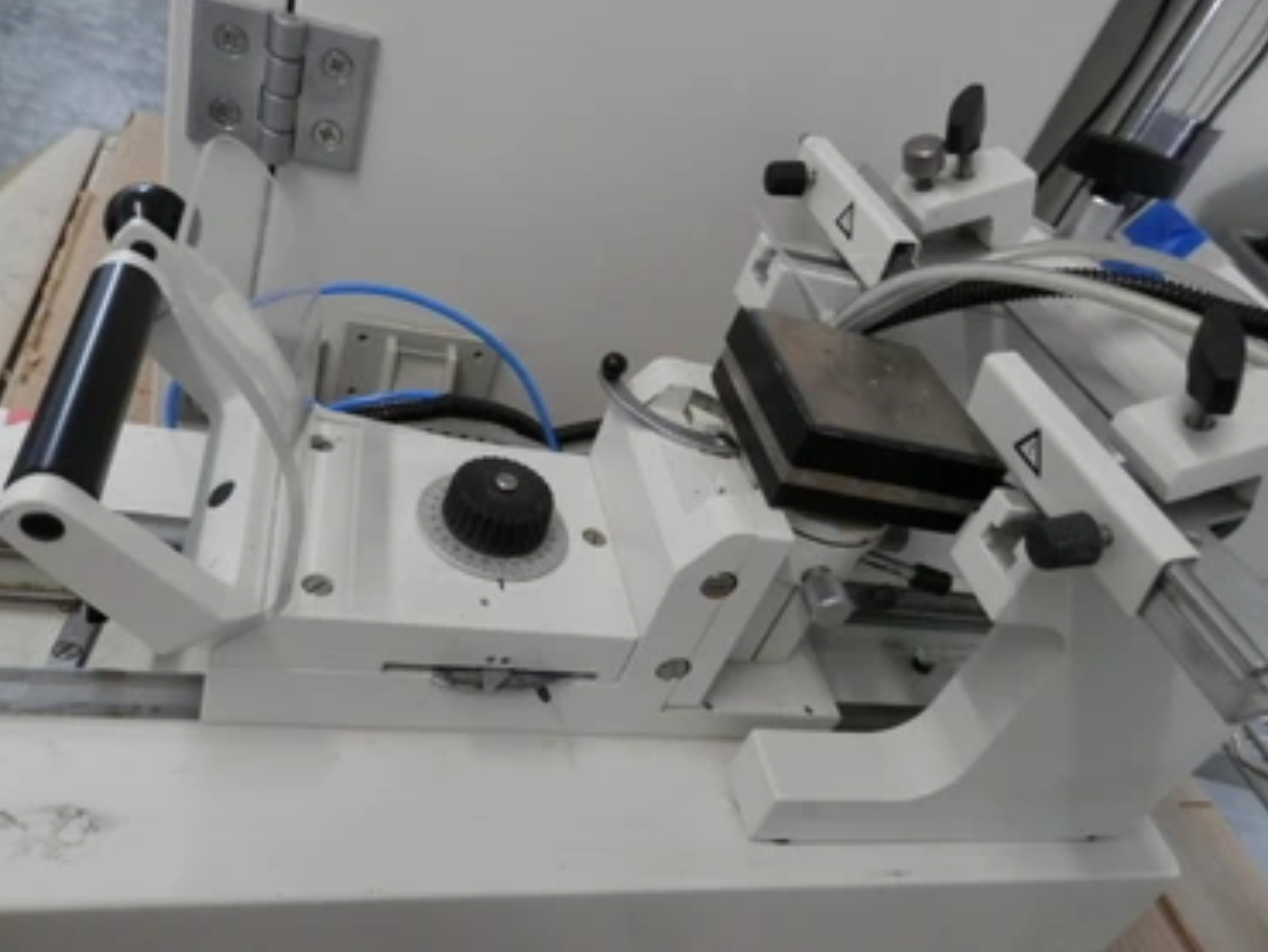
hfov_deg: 65.3
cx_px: 624
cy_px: 493
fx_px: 990
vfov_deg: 51.4
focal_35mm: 27
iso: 200
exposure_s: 1/20
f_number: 3
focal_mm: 4.5
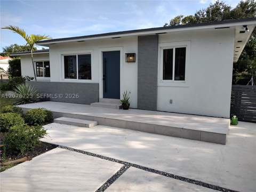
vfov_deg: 51.4
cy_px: 96
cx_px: 128
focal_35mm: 27
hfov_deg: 65.3
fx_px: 200
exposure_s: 1/1226
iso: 100
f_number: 1.7
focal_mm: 4.71
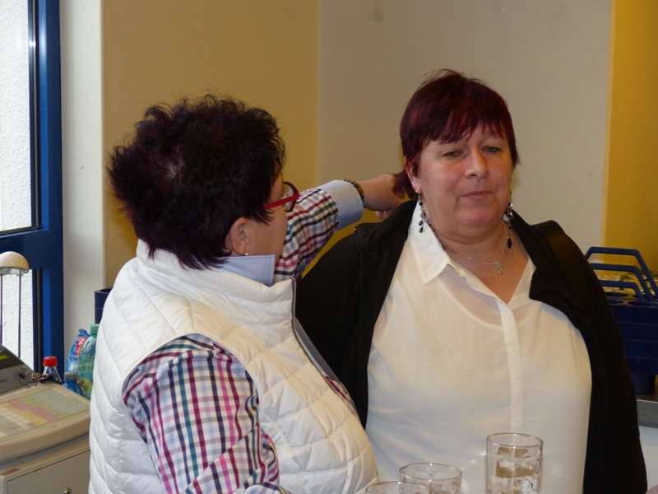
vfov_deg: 21.3
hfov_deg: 28.2
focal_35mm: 69
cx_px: 329
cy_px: 247
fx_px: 1312
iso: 400
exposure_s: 1/80
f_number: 2.8
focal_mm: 12.5
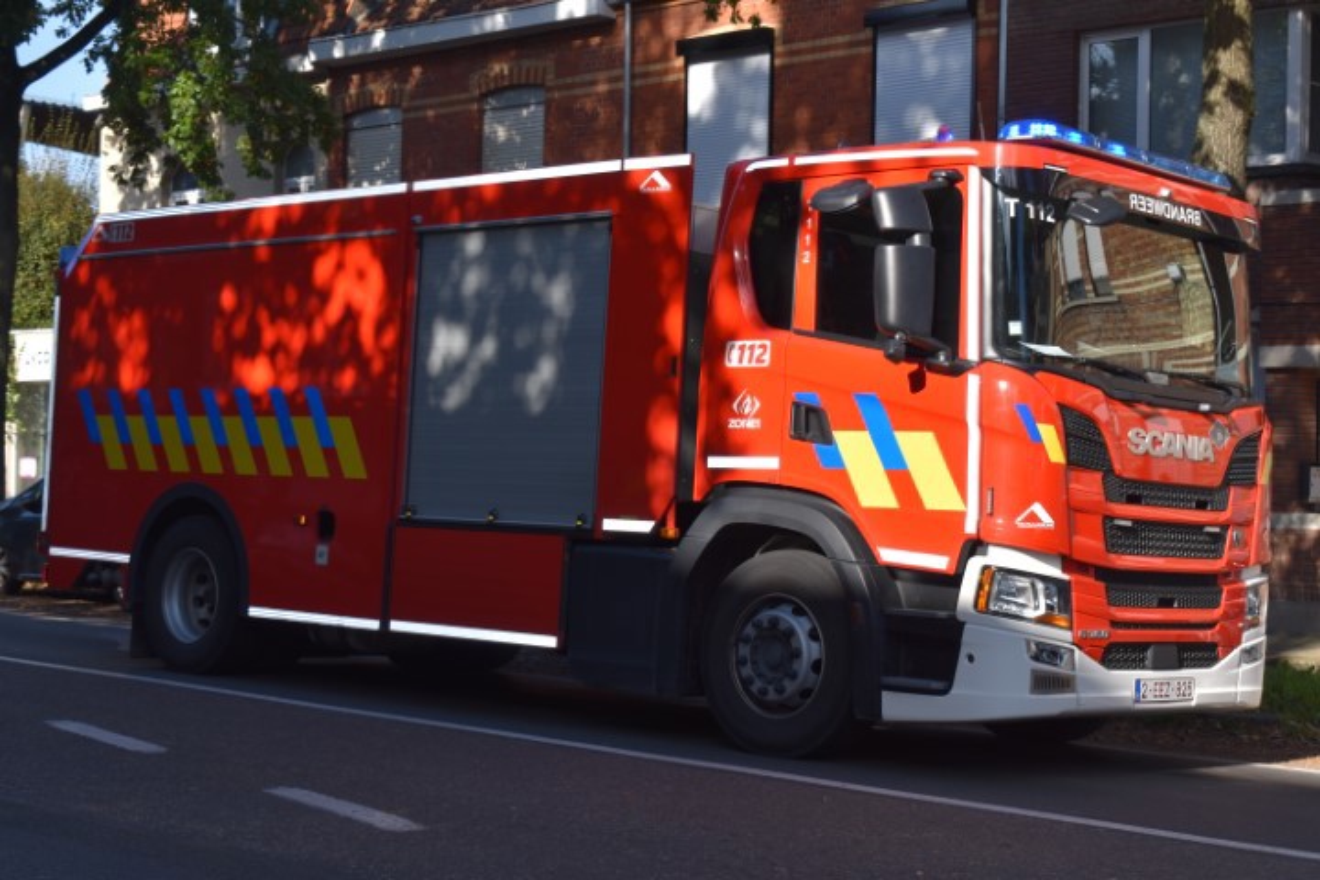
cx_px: 660
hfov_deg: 33.4
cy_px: 440
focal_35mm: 60
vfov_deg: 22.6
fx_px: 2200
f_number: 9
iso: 100
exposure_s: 1/200
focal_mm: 40
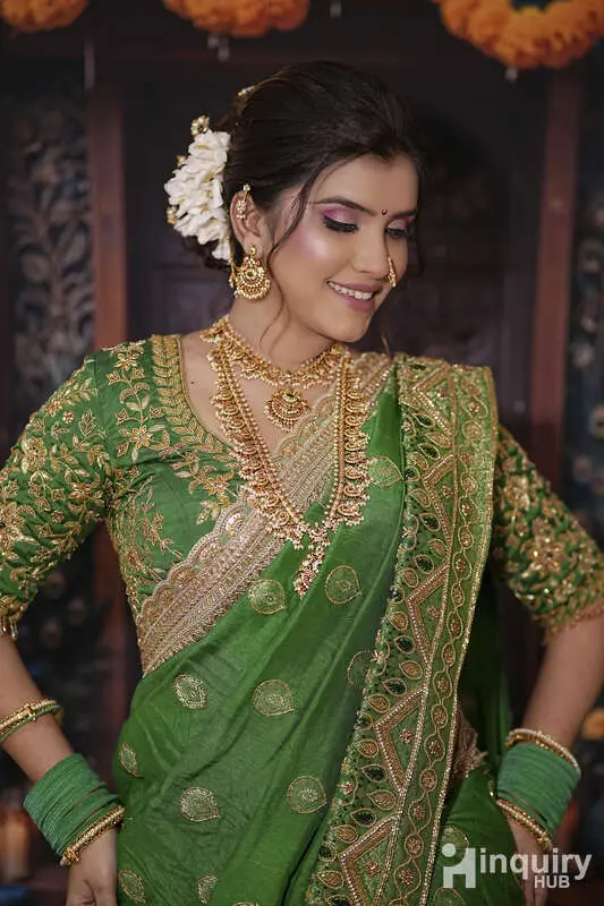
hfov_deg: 16.1
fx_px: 2140
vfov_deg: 23.9
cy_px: 453
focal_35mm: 85
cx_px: 302
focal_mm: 85
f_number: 1.8
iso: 320
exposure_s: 1/100
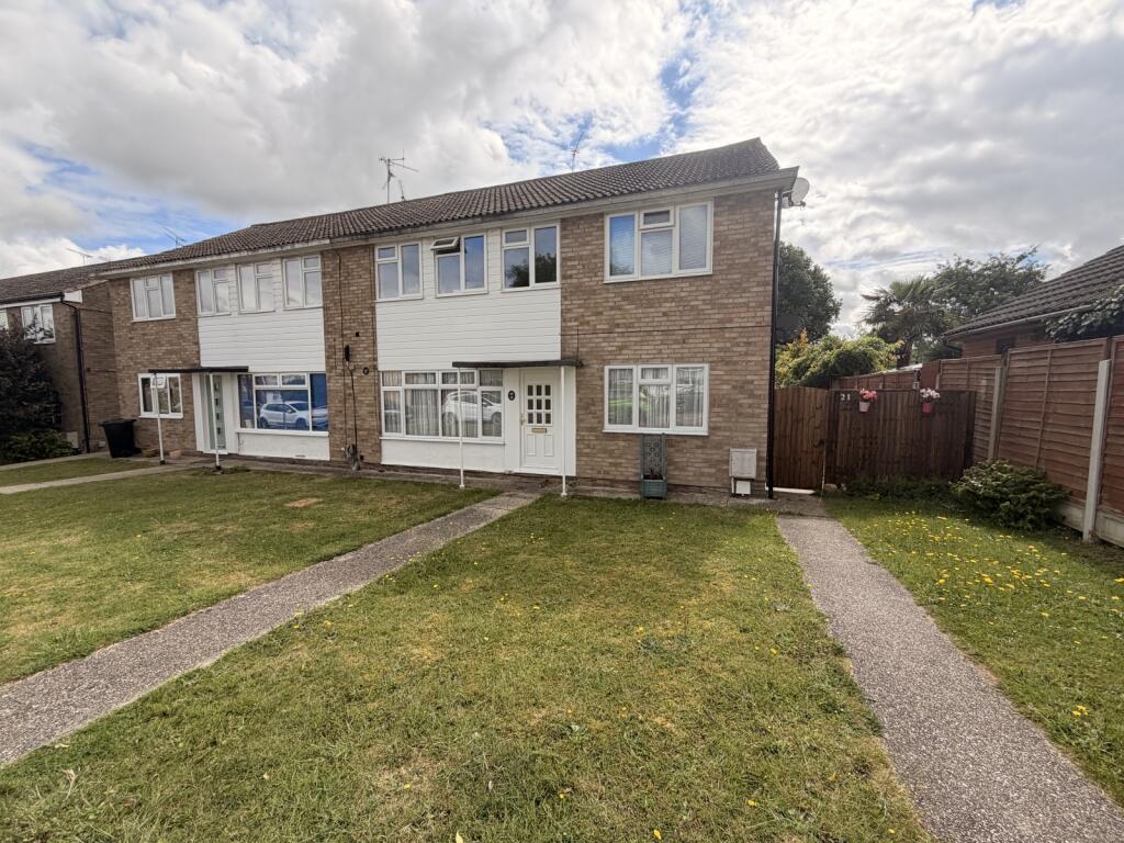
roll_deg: +0.4
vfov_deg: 85.7
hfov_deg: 102.1
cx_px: 562
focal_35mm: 14
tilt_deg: -3.4
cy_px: 422
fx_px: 455
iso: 32
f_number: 2.2
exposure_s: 1/770
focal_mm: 2.22
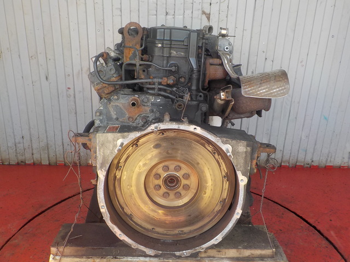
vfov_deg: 46.8
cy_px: 131
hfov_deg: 60.0
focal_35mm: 30
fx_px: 303
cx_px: 175
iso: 125
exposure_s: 1/125
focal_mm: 4.1
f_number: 3.3
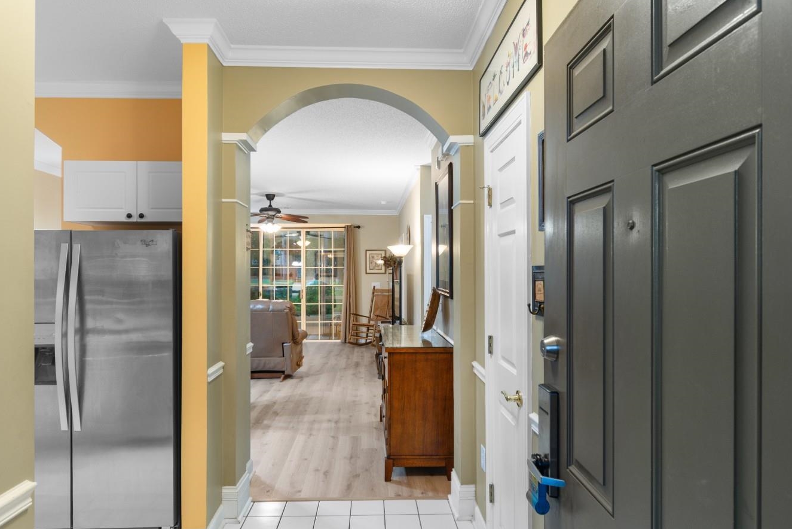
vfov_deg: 57.2
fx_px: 484
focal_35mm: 22
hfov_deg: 78.5
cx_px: 383
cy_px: 264
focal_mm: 12
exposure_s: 1/6
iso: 100
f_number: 4.8
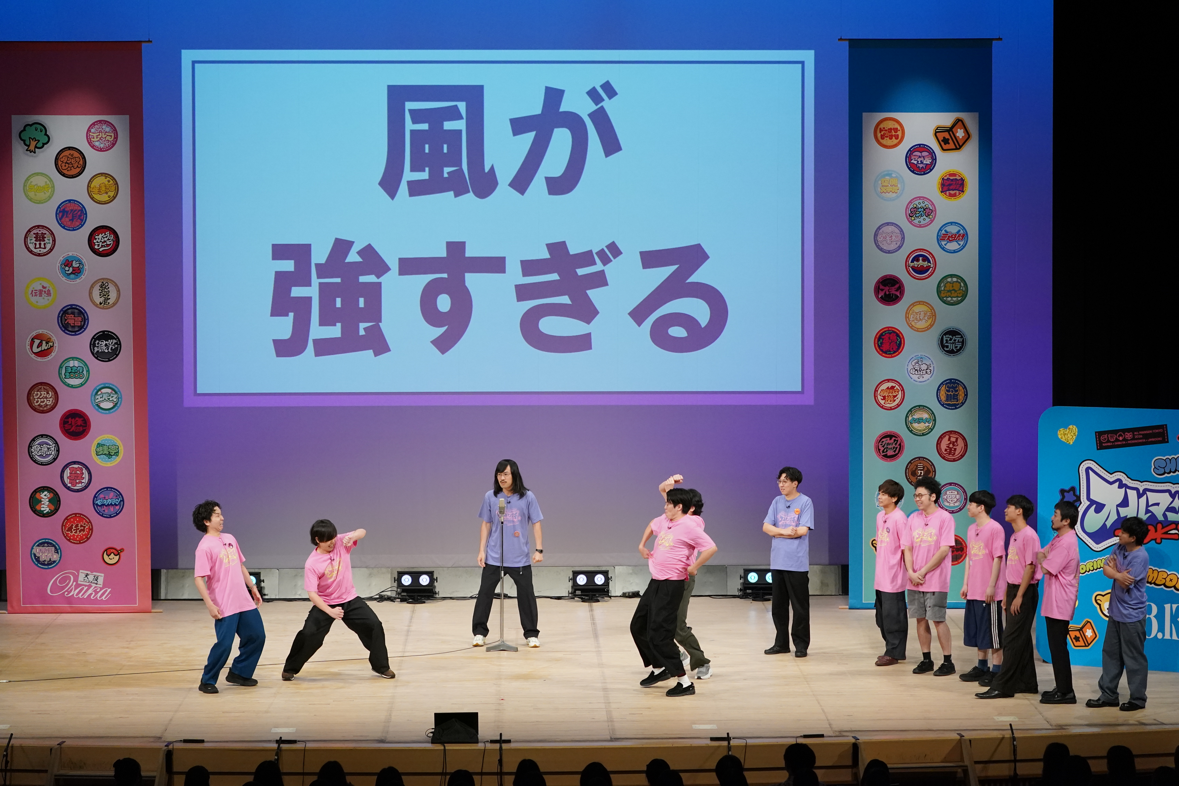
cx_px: 590
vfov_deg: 13.7
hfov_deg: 20.4
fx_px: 3275
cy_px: 393
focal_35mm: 100
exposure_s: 1/400
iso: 5000
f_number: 5.6
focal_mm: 100
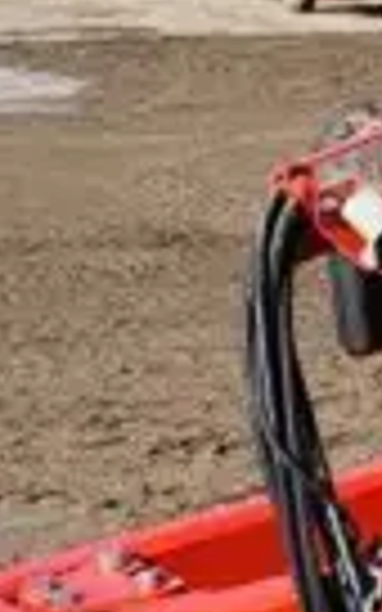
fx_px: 2865
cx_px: 1344
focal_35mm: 172
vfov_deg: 12.0
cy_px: -36
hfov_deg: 6.6
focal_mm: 6.4
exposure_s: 1/1228
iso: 12
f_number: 1.8
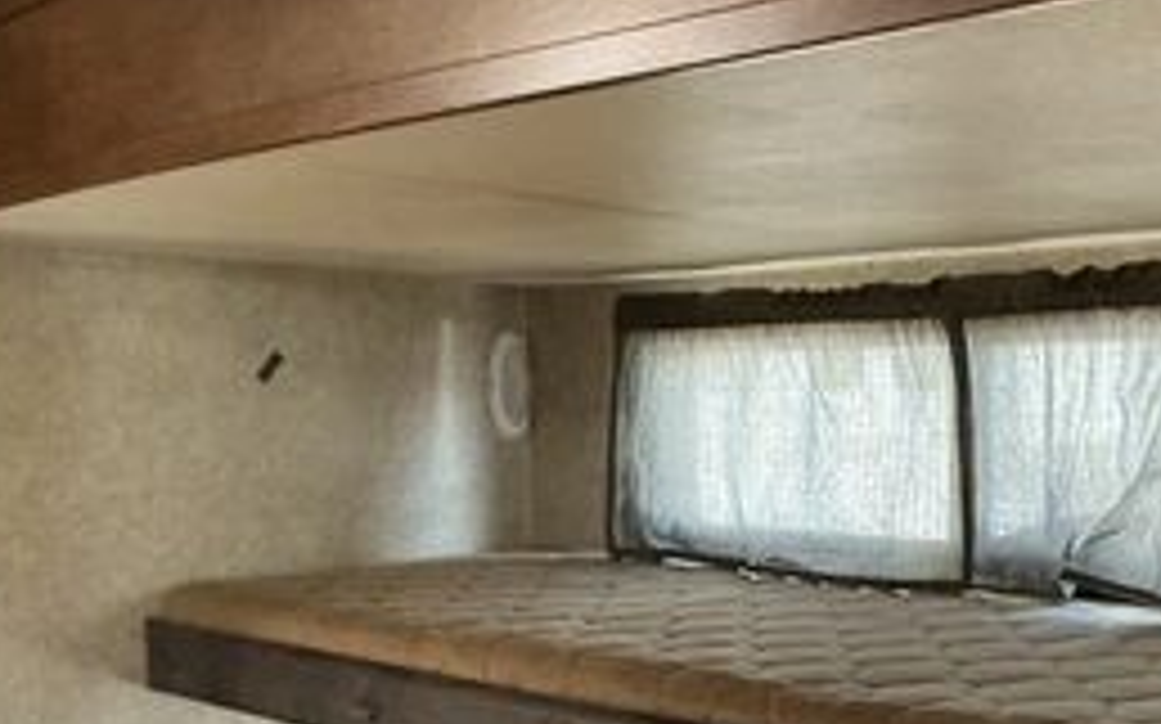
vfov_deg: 27.8
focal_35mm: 46
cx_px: 765
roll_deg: +1.0
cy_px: 490
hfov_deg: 43.0
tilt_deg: -2.4
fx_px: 1455
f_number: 1.8
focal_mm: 3
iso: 320
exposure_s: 1/49
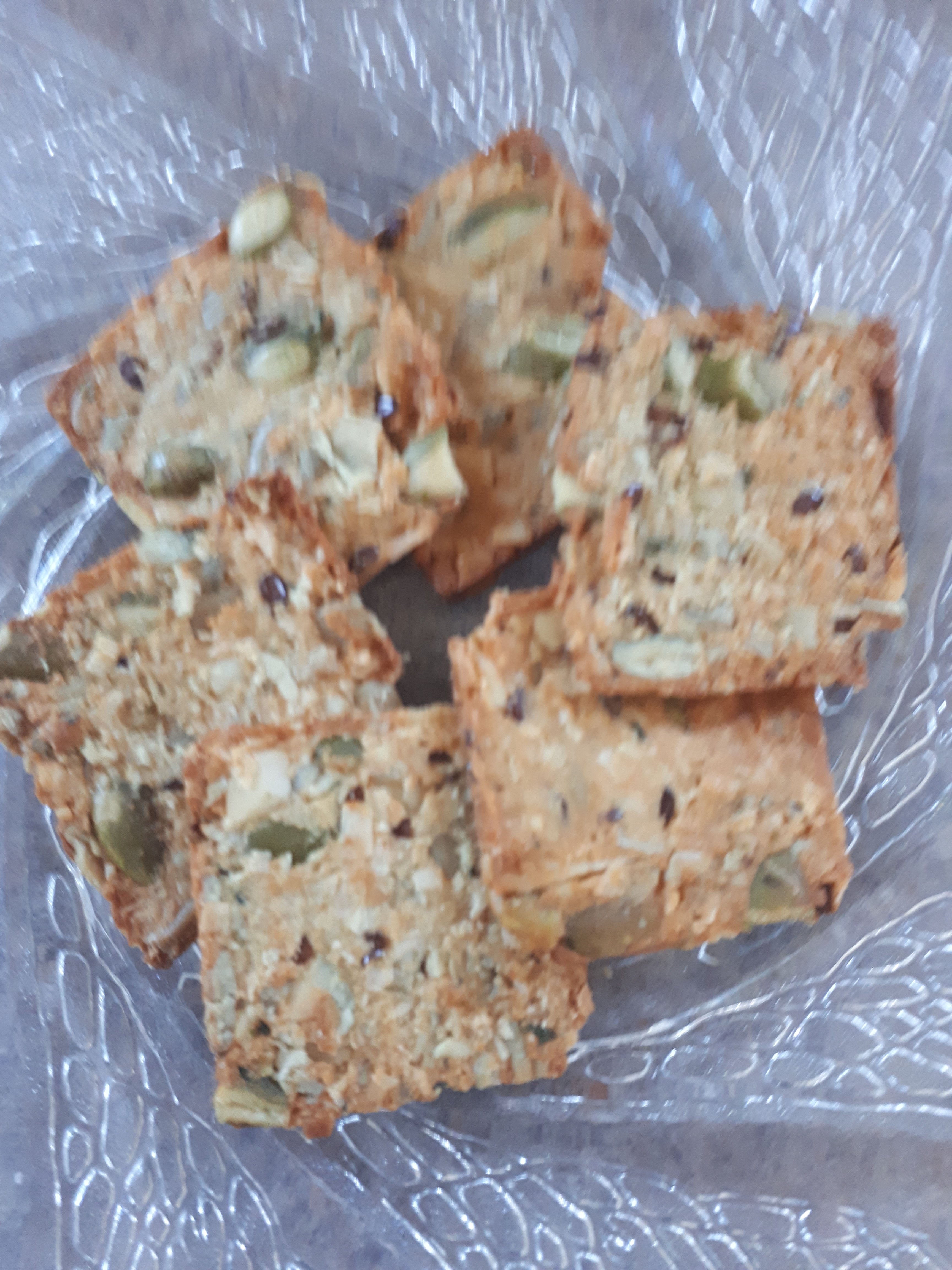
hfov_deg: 51.4
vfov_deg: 65.3
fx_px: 990
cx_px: 476
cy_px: 635
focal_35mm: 27
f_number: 1.9
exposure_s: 1/17
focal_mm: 3.6
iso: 200
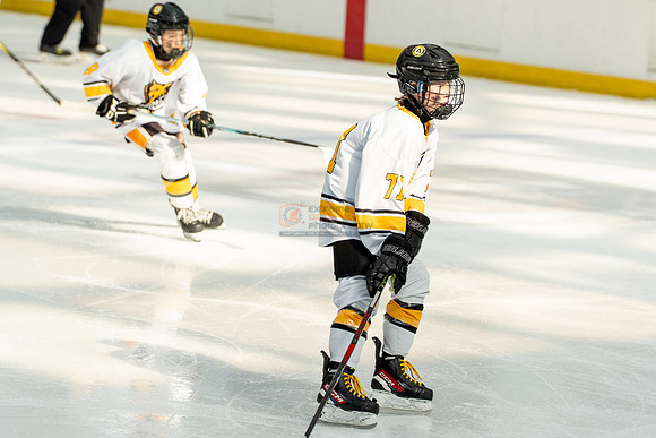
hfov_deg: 9.1
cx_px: 328
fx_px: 4101
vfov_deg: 6.1
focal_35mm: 225
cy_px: 219
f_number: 3.5
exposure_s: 1/1600
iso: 800
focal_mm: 150
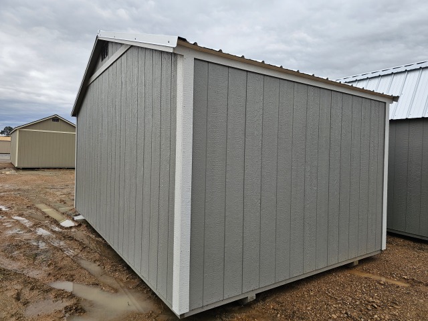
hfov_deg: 73.9
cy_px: 160
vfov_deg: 58.9
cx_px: 214
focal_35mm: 23
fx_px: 284
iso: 16
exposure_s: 1/677
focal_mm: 6.3
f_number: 1.7
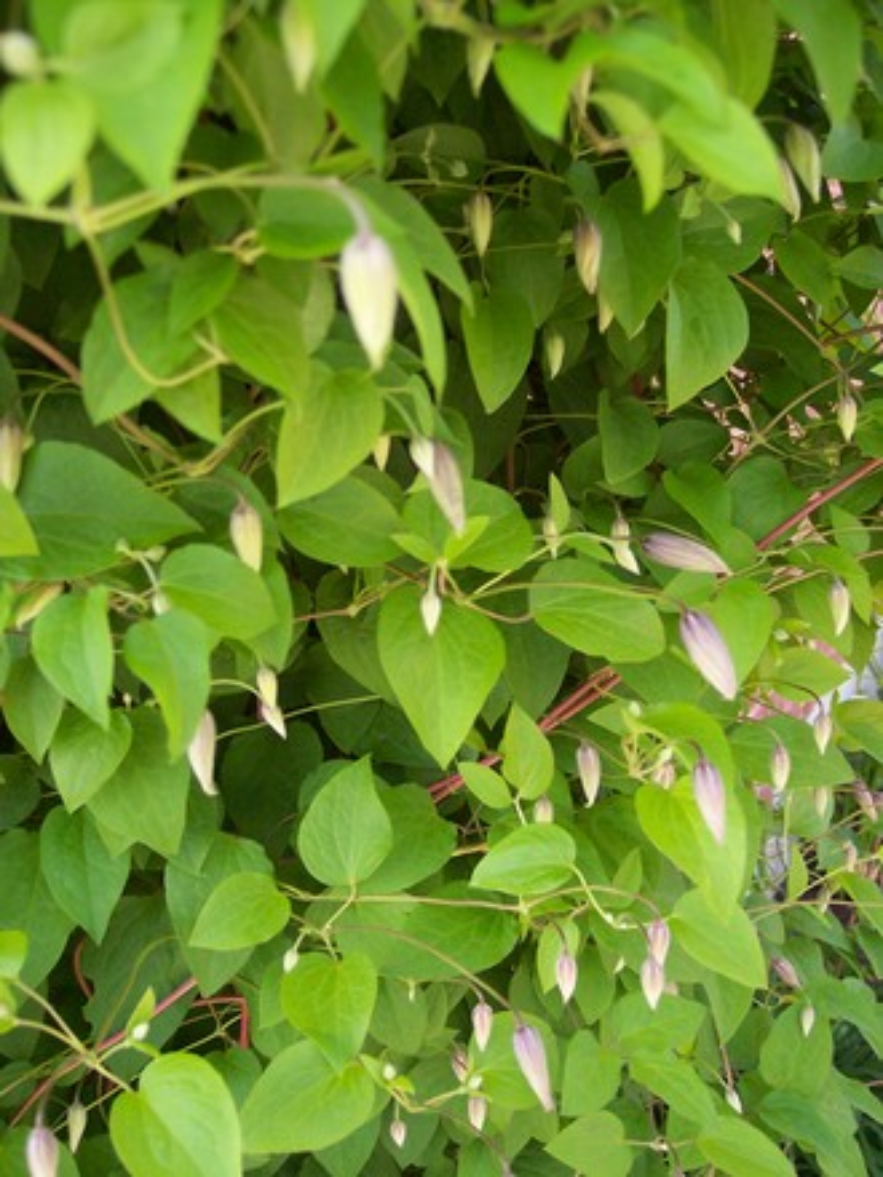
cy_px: 588
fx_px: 1292
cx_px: 442
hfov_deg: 37.7
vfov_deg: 49.0
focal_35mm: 38
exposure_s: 1/180
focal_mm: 8
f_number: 2.8
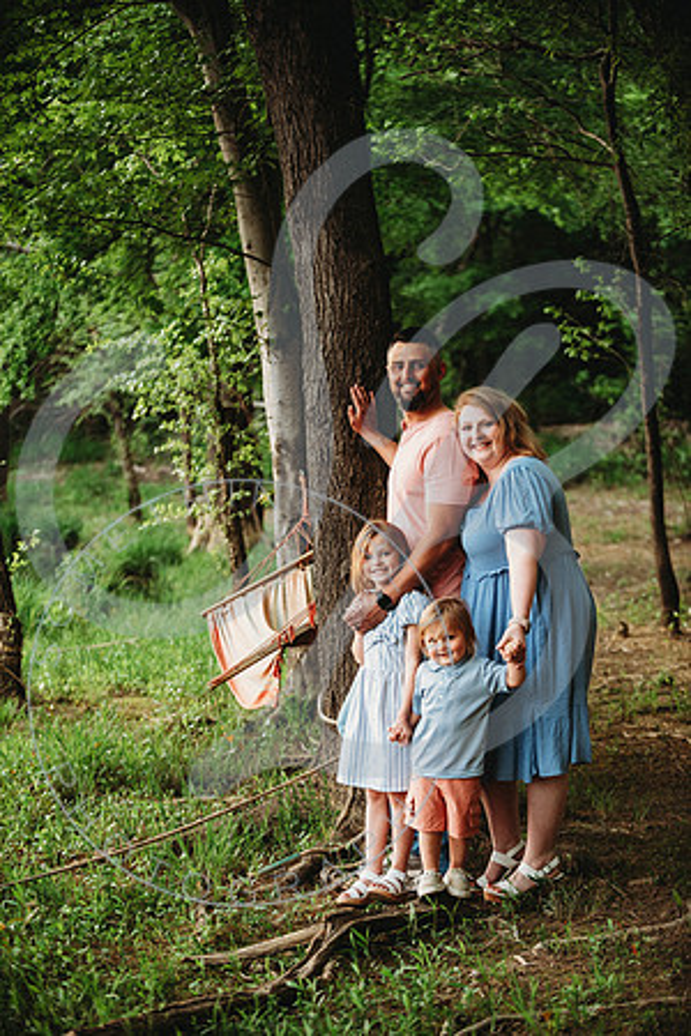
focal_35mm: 78
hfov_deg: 17.5
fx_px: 2246
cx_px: 346
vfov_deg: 26.0
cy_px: 518
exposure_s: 1/200
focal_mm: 78
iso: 800
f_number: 2.8
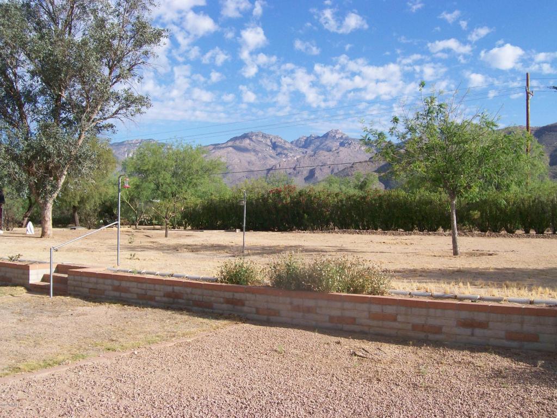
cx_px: 278
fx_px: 579
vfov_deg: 39.7
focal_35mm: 36
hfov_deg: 51.4
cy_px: 209
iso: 80
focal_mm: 6
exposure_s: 1/478
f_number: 4.8
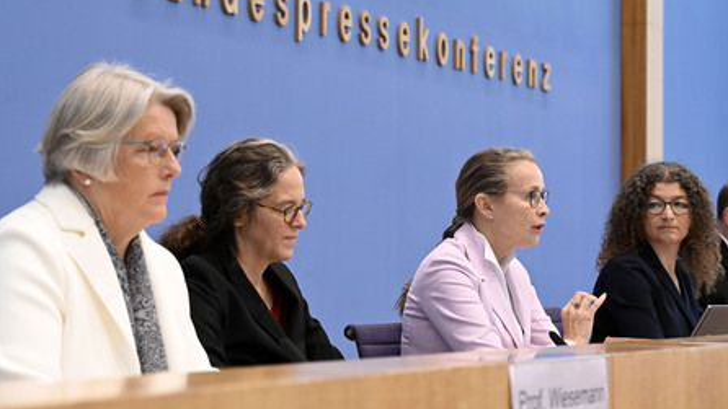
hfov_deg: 23.7
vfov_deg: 13.4
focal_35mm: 90
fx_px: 1738
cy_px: 215
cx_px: 366
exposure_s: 1/500
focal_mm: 85
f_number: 6.3
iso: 4000
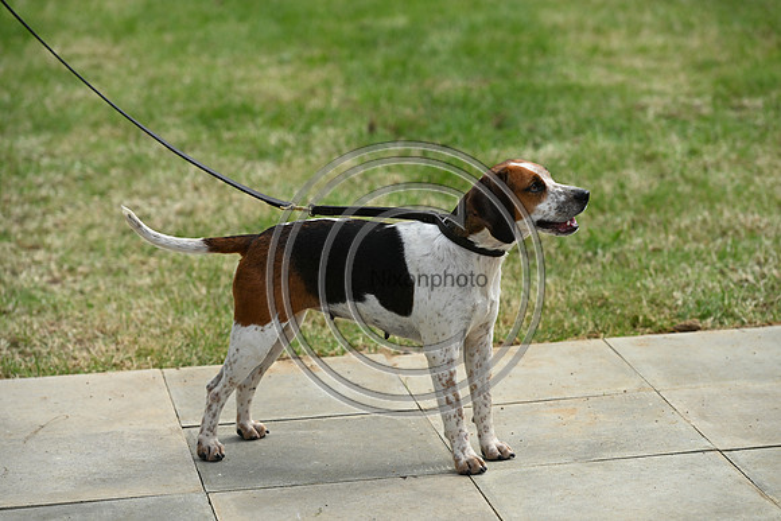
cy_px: 260
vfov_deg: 10.2
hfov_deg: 15.2
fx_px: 2929
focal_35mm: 135
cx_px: 390
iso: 140
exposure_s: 1/1000
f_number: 4.5
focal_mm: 135
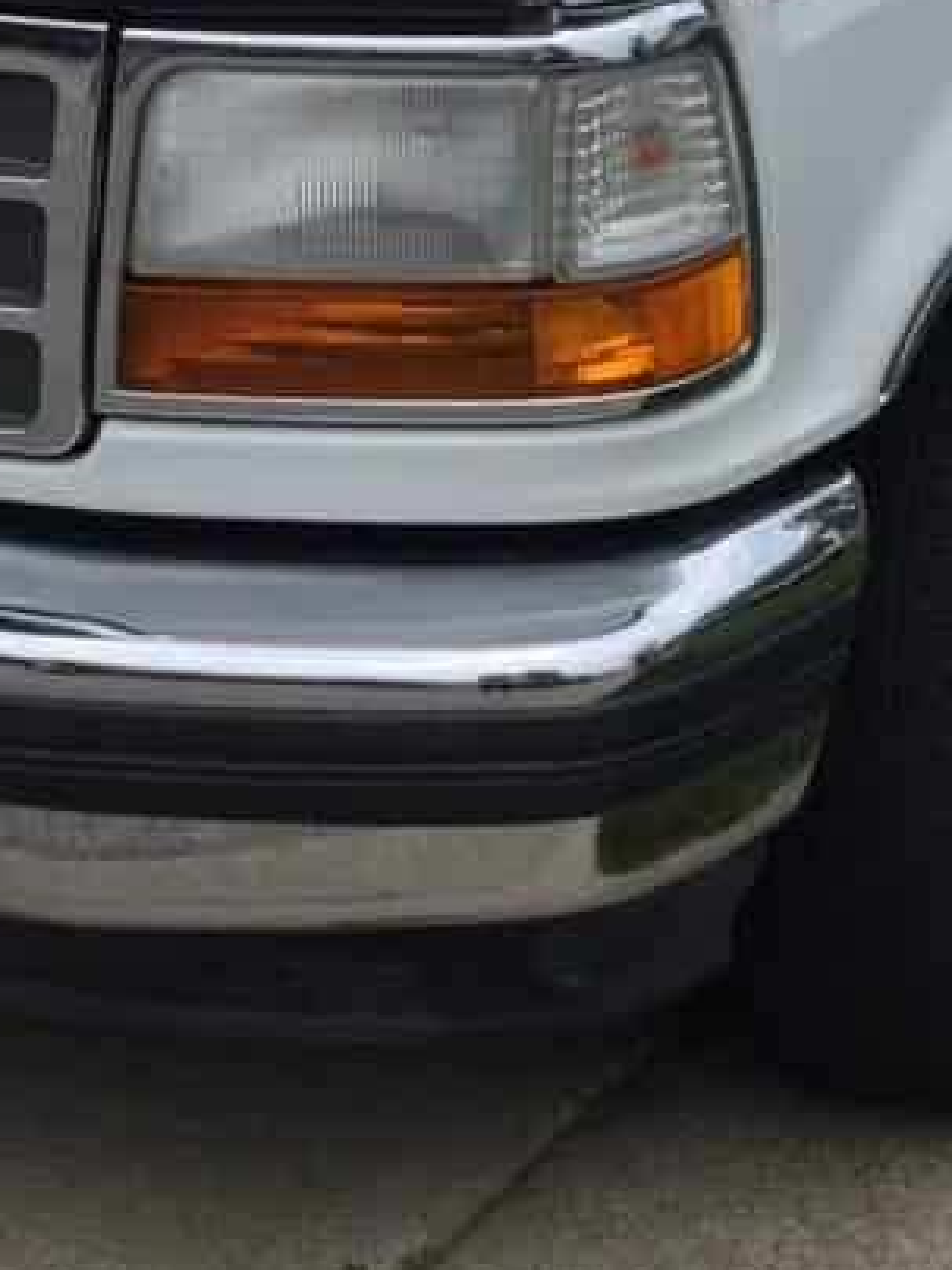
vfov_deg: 15.2
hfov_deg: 11.6
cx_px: 456
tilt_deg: -13.0
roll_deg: -0.1
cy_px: 36
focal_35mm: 128
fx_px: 4694
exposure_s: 1/1773
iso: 25
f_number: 2.4
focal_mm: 3.3
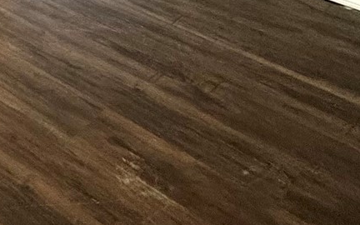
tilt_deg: -13.4
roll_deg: +3.3
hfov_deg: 24.2
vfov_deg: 15.8
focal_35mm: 66
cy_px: -217
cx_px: -183
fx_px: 648
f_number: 2.2
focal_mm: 2.22
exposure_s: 1/120
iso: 200
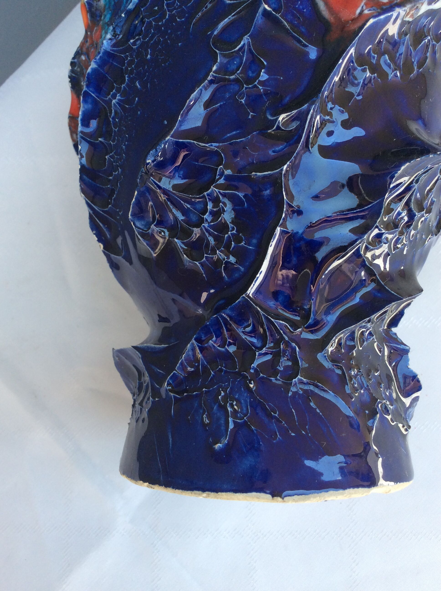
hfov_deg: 44.1
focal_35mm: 32
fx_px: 545
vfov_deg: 56.9
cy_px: 296
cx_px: 220
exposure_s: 1/233
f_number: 2.4
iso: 32
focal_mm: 3.3
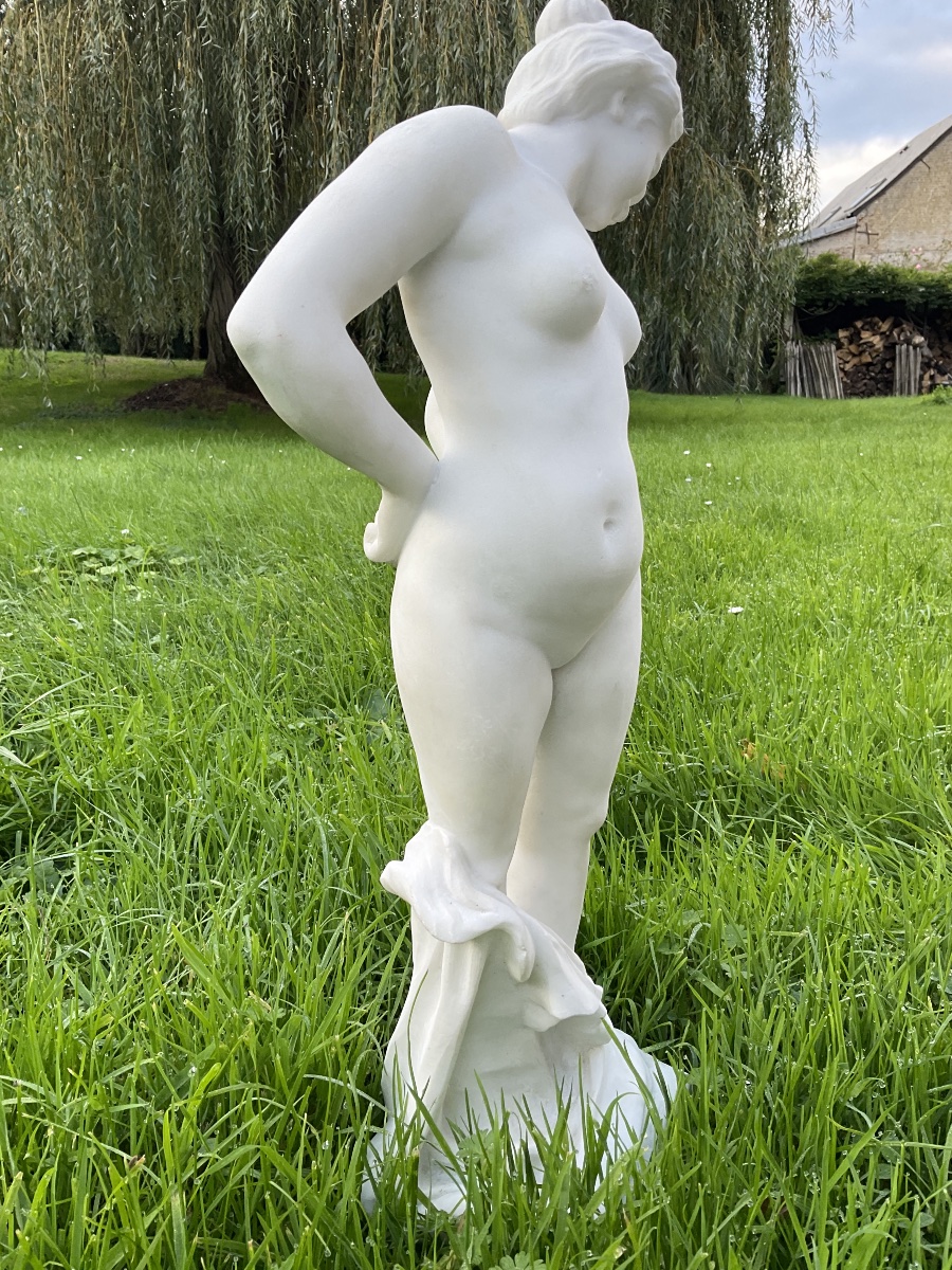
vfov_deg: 61.7
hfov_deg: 48.2
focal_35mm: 29
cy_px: 635
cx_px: 476
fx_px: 1063
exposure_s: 1/164
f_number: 1.8
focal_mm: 3
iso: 16
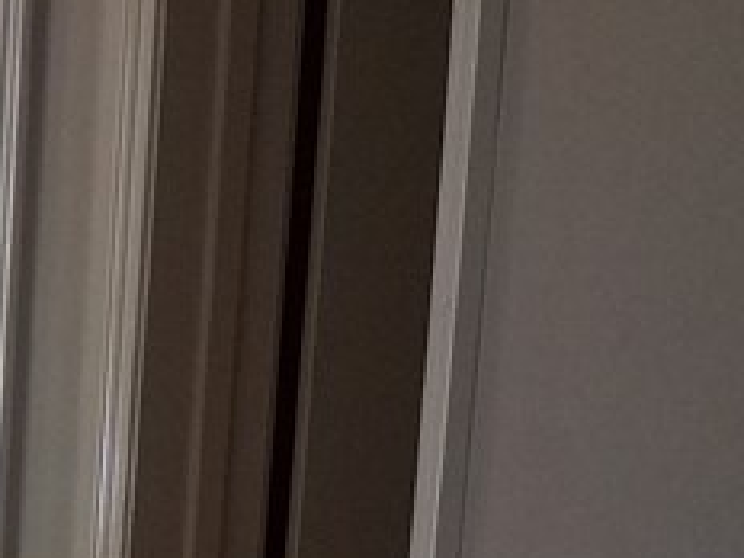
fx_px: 2472
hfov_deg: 15.3
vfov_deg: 12.7
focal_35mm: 115
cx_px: -487
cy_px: 552
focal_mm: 4.2
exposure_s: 1/60
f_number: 1.7
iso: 200
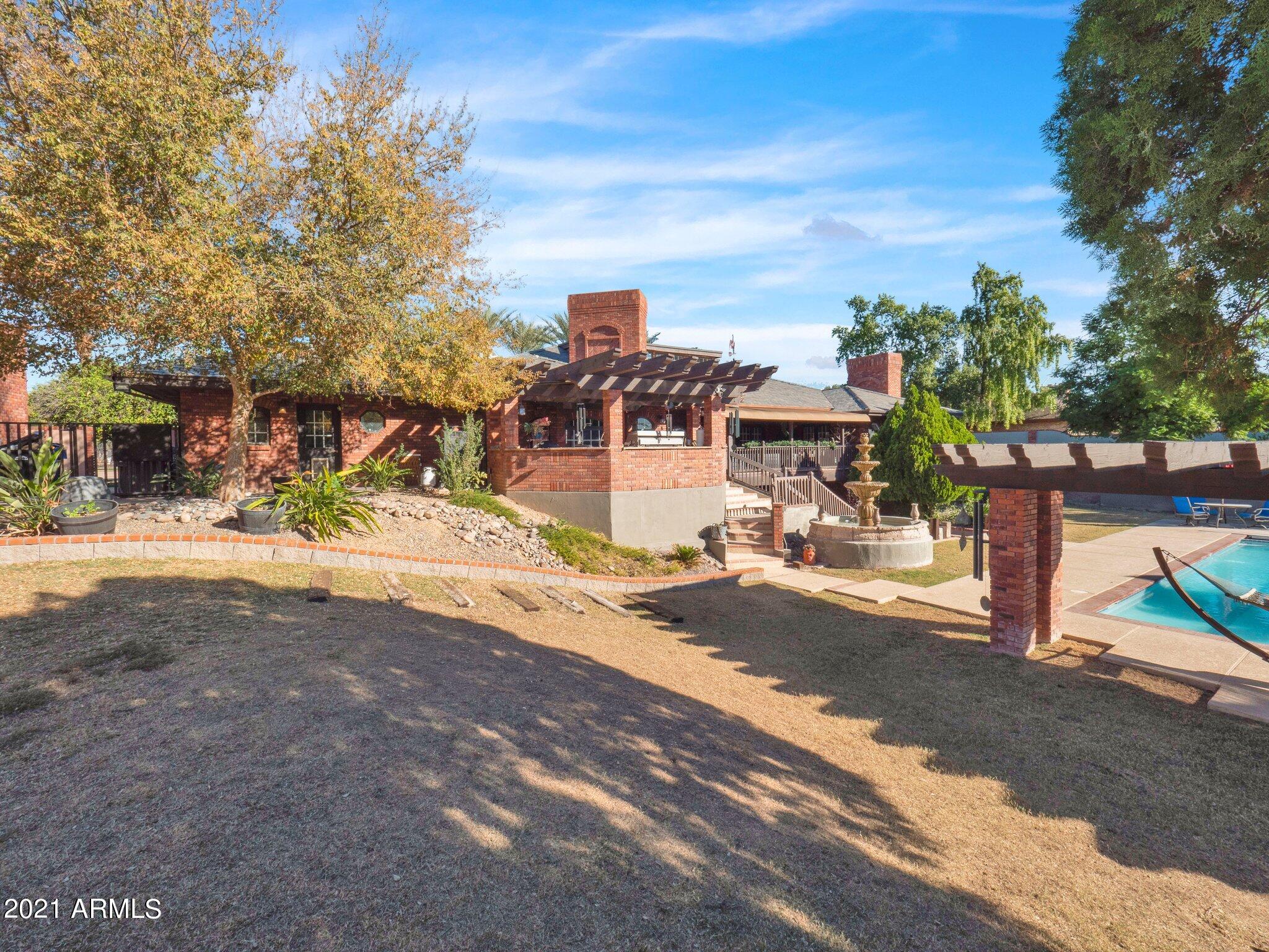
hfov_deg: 102.1
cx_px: 634
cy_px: 476
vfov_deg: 85.7
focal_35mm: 14
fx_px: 513
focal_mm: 7
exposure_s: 1/160
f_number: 10
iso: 200
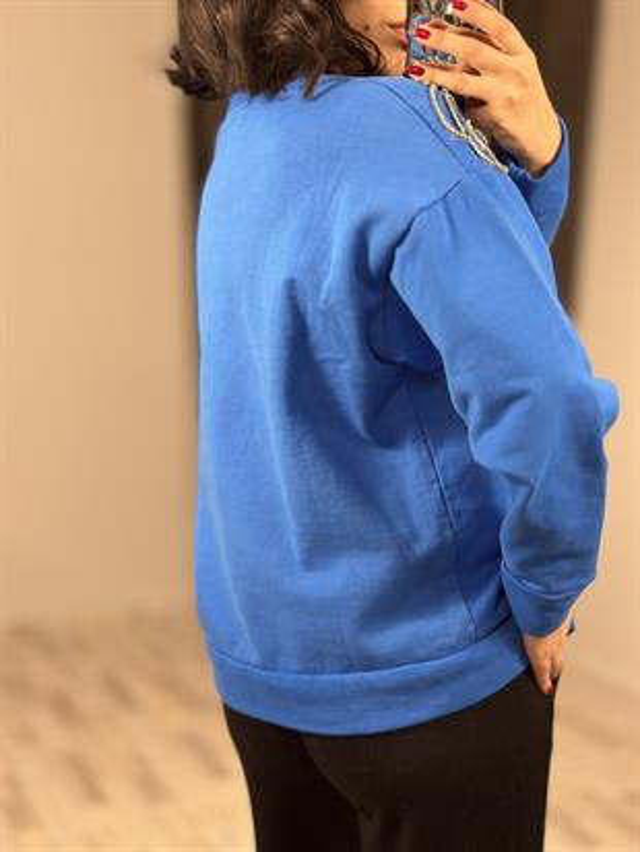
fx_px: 1183
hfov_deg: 30.3
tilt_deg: -33.8
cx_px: 320
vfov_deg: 39.6
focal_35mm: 48
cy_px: 426
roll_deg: +1.8
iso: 200
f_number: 1.78
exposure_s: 1/100
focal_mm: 6.86
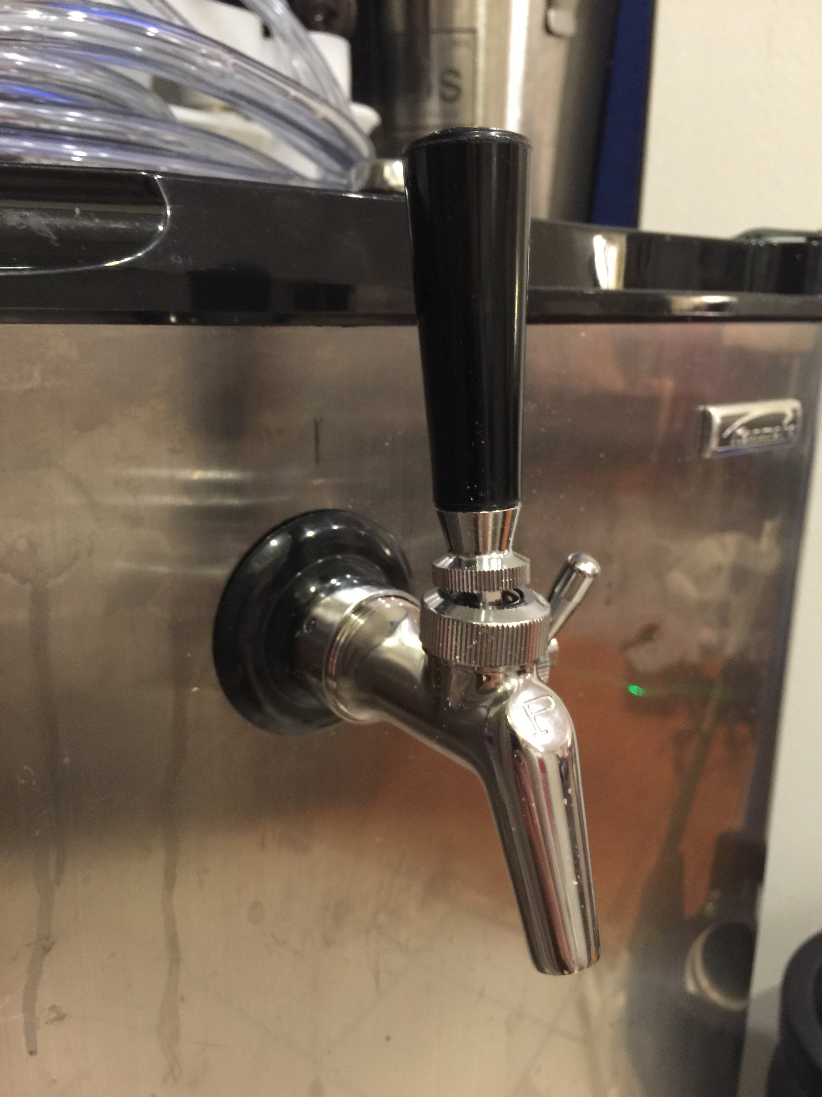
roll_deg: -2.8
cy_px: 548
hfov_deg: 48.2
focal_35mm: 29
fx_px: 918
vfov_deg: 61.7
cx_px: 411
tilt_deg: -11.6
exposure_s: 1/4
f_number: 2.2
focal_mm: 4.15
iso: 80
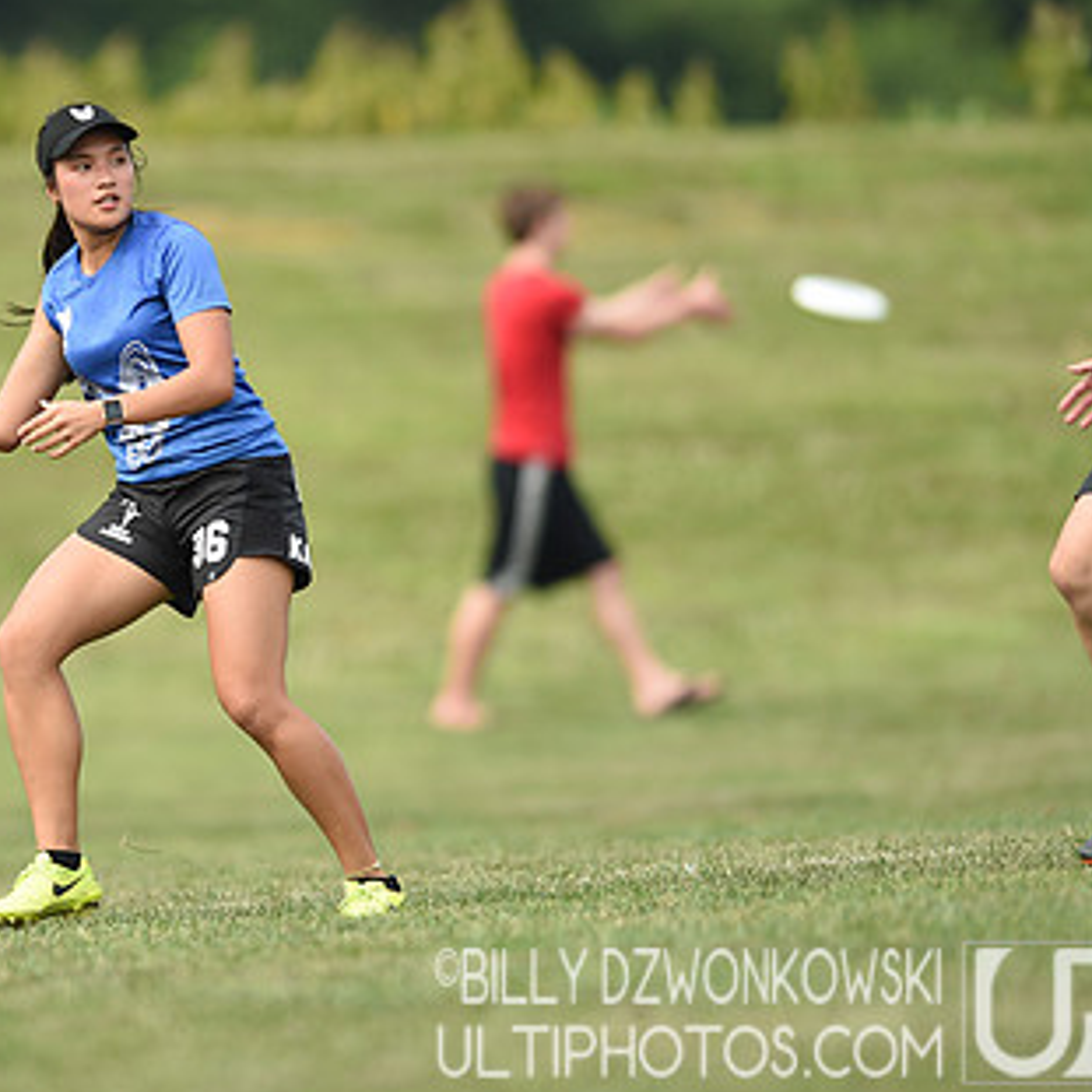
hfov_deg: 2.8
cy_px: 444
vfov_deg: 2.8
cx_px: 211
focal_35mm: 633
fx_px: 22592
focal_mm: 400
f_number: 2.8
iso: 100
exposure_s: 1/640
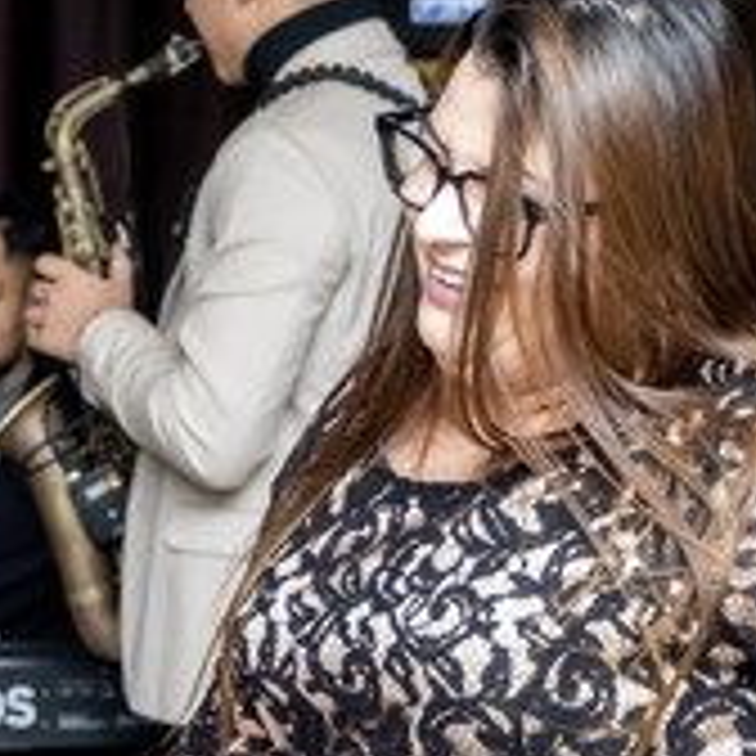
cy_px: 403
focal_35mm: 155
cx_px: -328
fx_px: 3830
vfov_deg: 11.3
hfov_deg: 10.9
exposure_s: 1/160
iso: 800
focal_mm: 32.1
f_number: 2.8
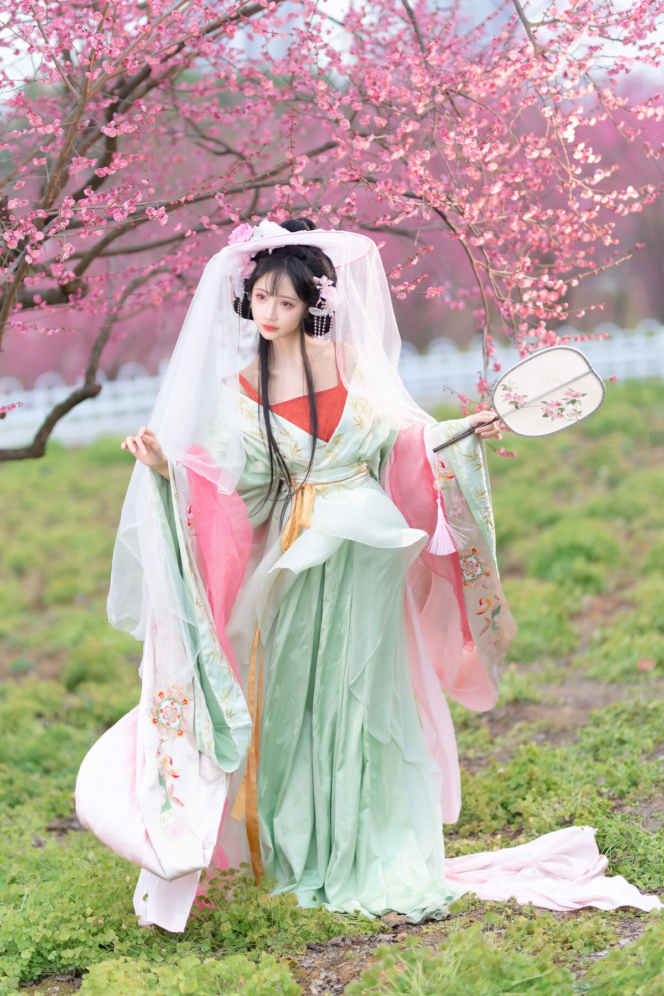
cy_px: 498
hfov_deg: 16.1
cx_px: 332
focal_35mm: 85
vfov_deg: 23.9
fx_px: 2351
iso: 160
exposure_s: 1/500
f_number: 1.4
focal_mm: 85
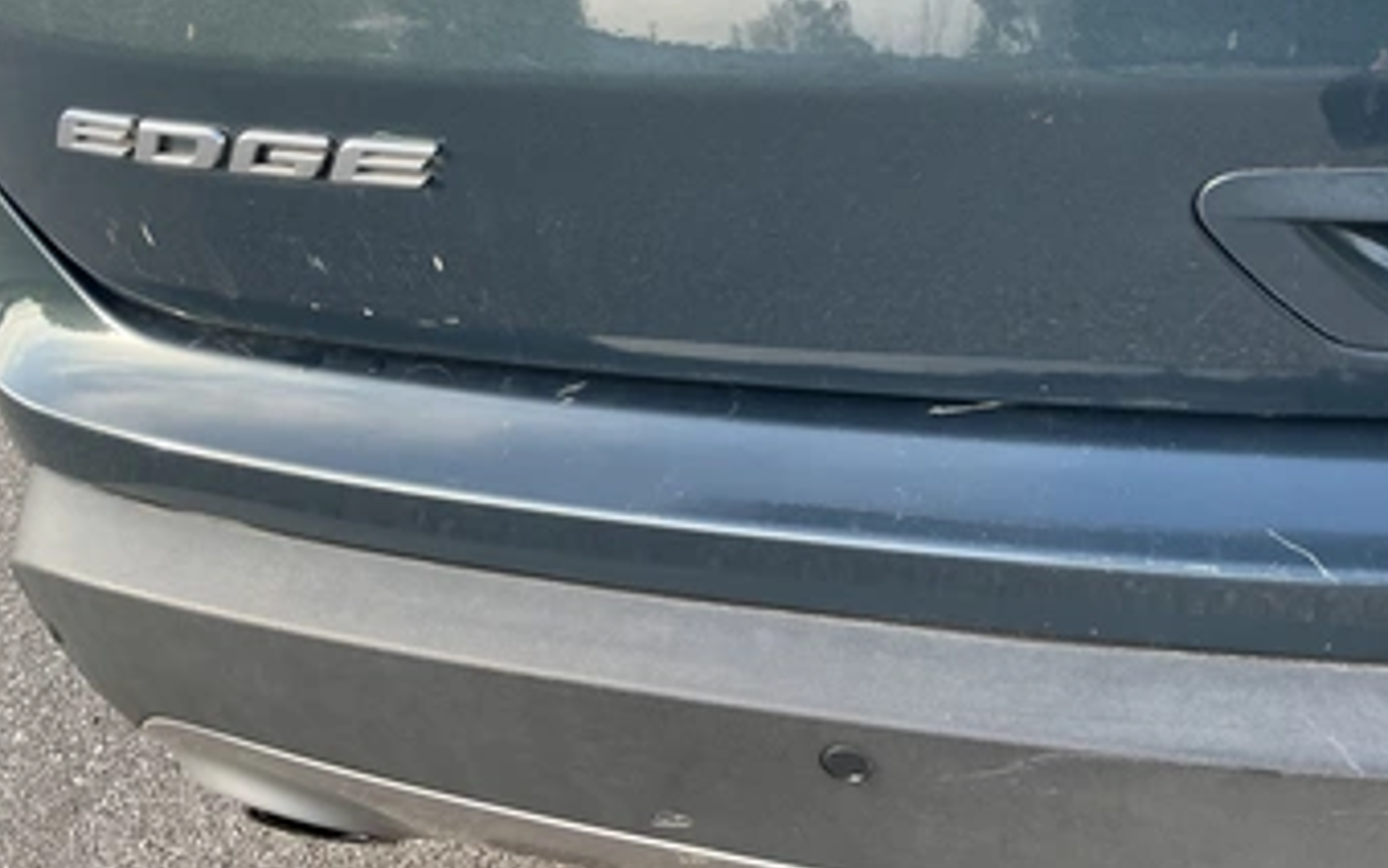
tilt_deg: -29.7
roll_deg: +9.3
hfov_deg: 55.3
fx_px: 1324
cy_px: 311
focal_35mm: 35
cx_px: 696
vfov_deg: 36.0
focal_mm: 3
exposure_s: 1/177
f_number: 1.8
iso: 20
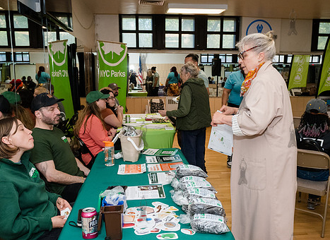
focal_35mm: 35
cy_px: 133
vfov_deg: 39.9
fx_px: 330
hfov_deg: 53.1
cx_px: 175
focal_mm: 24
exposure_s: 1/250
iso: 4000
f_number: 4.5
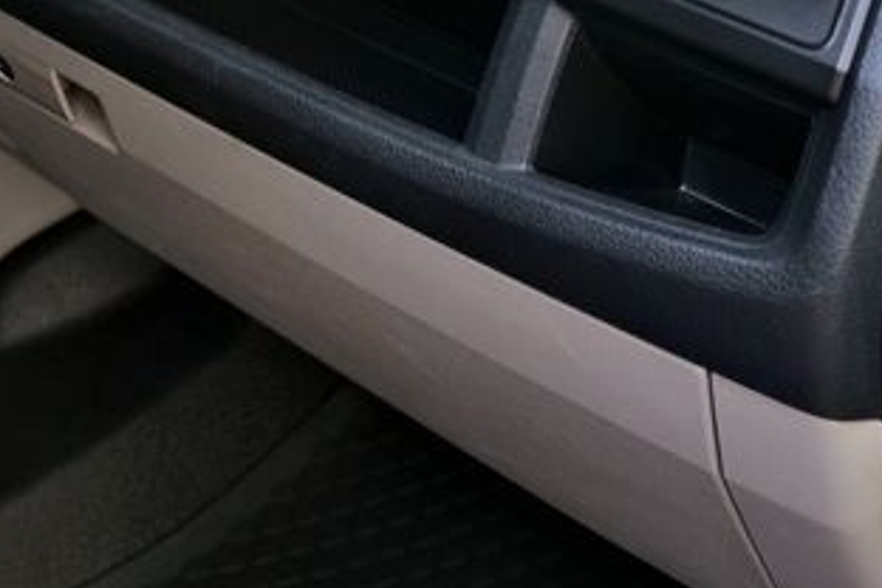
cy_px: -143
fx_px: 1886
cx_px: -82
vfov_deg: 16.8
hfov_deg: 24.6
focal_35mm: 77
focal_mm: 24
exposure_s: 1/60
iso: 640
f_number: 3.5
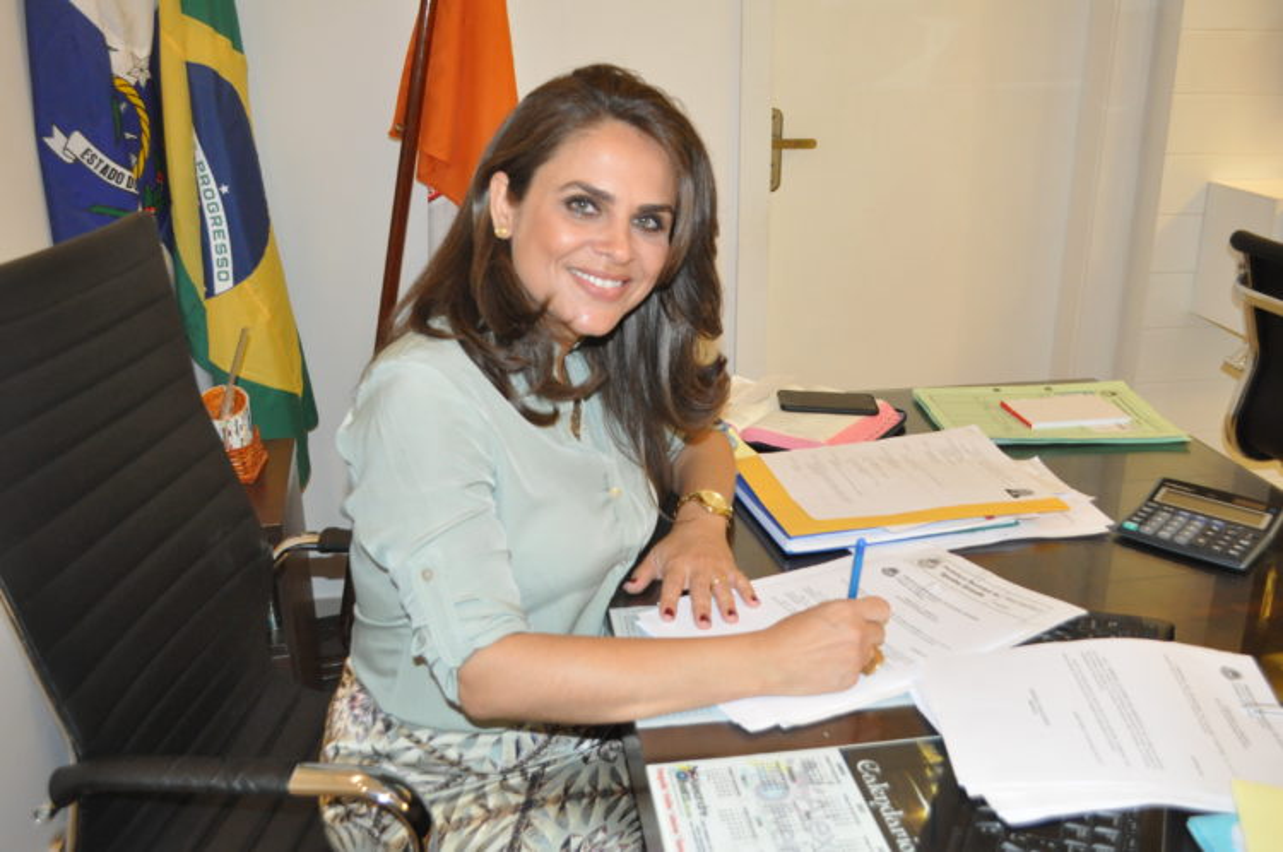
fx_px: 1175
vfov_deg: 39.9
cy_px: 426
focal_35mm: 33
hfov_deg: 57.3
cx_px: 642
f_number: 5.6
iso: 1600
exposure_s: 1/60
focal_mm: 22
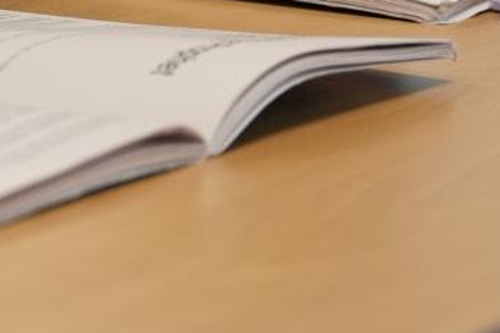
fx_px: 2716
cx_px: -520
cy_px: -362
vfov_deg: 6.8
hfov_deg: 9.7
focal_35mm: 196
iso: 500
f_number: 2.8
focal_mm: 37.7
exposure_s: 1/125
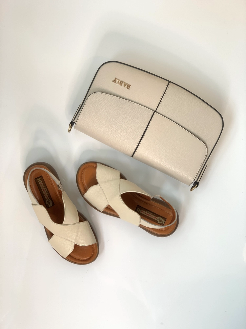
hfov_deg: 28.0
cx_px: 123
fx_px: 493
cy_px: 164
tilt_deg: -88.4
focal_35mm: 52
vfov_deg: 36.8
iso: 40
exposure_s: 1/100
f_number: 2.4
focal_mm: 6
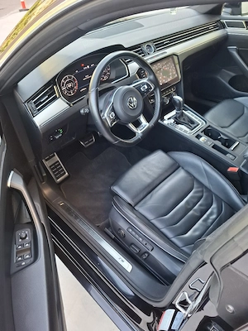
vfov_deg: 73.9
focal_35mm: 23
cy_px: 166
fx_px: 220
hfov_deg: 58.9
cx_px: 124
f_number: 1.8
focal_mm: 5.54
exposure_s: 1/50
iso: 160
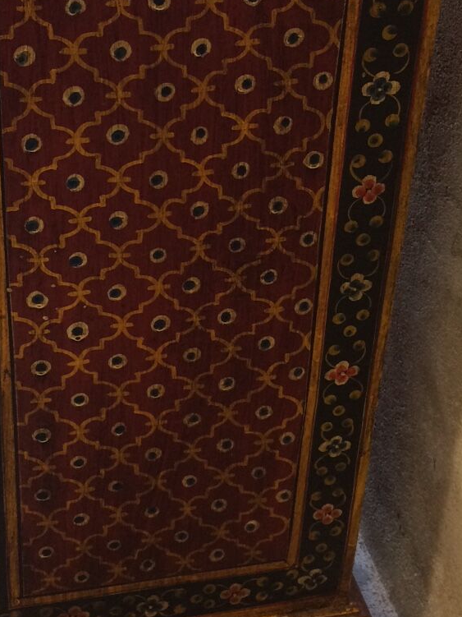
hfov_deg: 23.1
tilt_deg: -31.3
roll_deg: -0.5
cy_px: 162
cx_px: 132
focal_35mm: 63
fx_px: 1121
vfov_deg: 30.3
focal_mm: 4.15
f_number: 2.2
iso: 64
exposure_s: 1/33
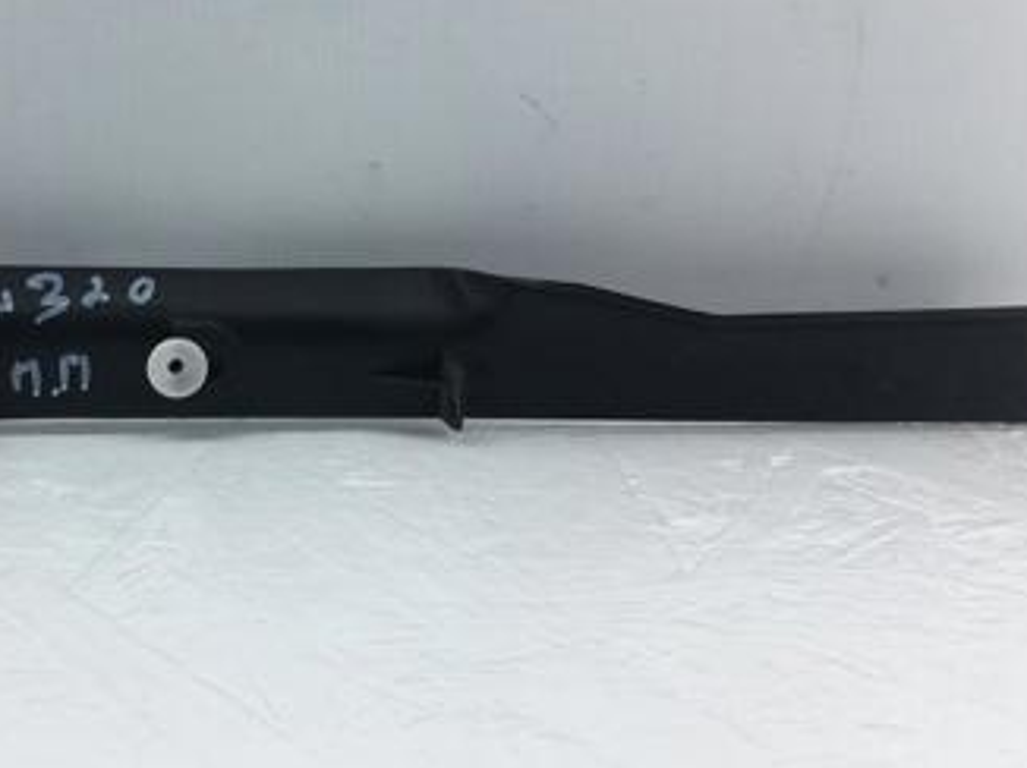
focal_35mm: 57
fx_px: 1690
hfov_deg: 32.9
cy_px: 271
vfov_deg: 25.5
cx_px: 217
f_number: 2.2
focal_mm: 4.15
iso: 25
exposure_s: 1/297
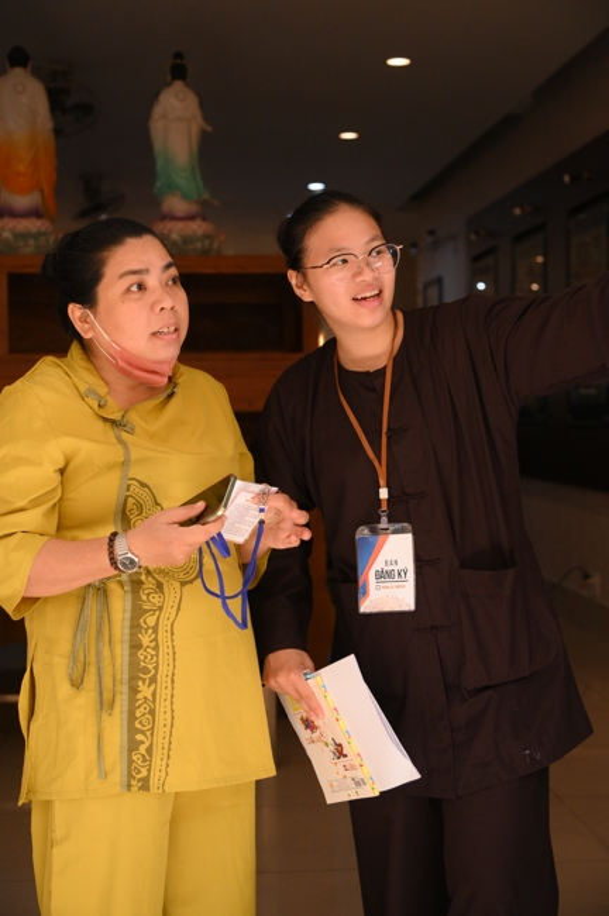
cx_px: 304
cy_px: 458
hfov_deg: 25.9
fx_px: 1322
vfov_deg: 38.2
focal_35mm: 52
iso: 4000
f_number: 4
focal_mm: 52
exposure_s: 1/800
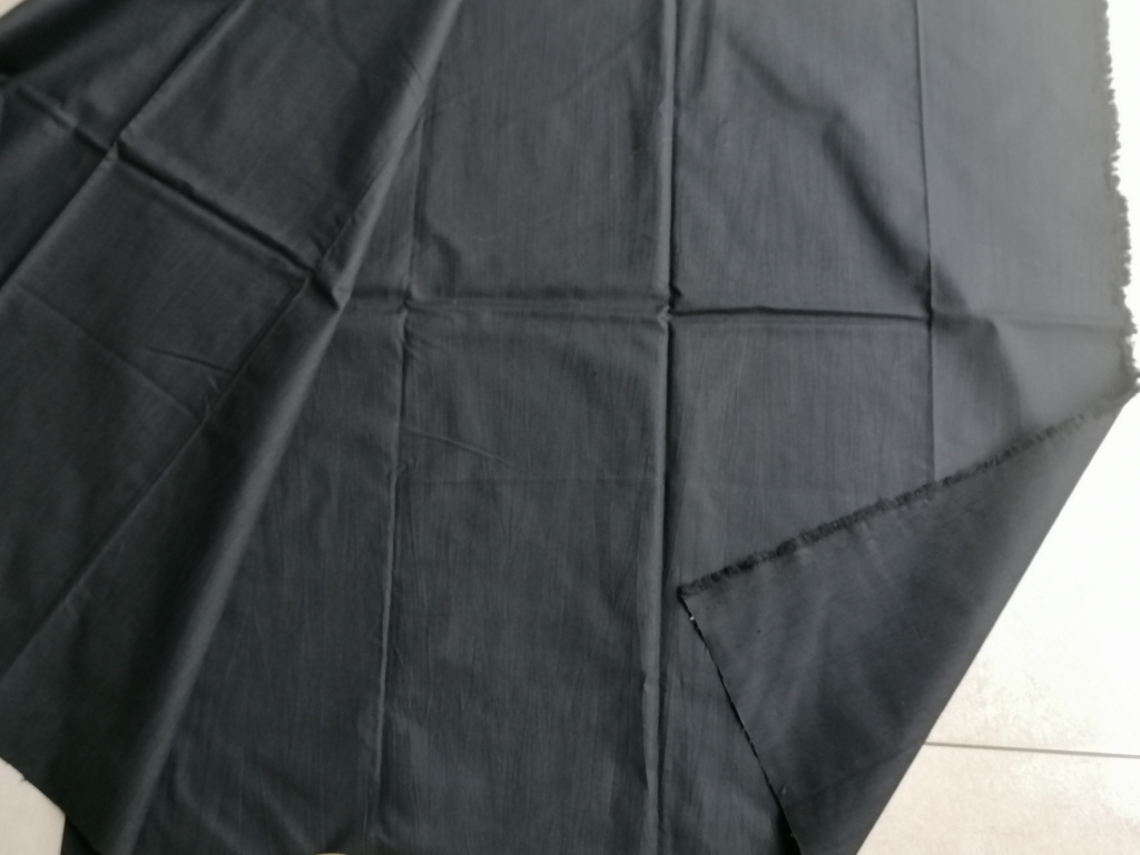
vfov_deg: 48.2
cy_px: 428
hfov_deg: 61.7
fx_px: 955
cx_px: 570
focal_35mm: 29
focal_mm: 4.75
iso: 160
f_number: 1.8
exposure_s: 1/33.3
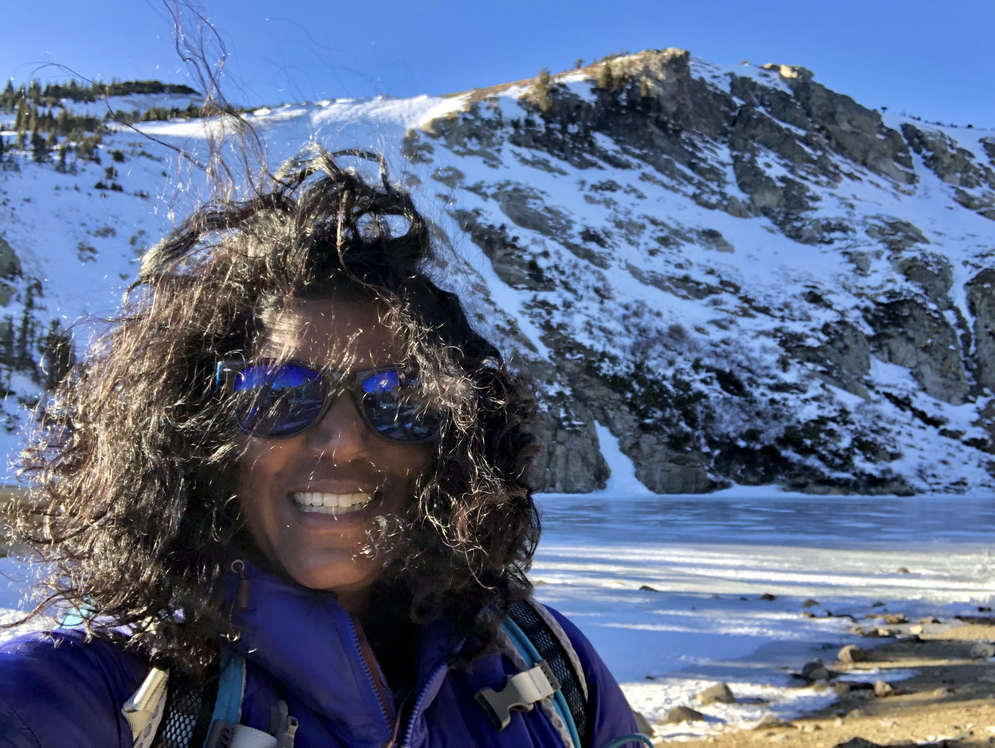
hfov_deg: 56.8
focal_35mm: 32
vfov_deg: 44.2
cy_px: 374
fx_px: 920
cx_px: 498
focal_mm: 2.87
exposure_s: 1/168
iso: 20
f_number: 2.2
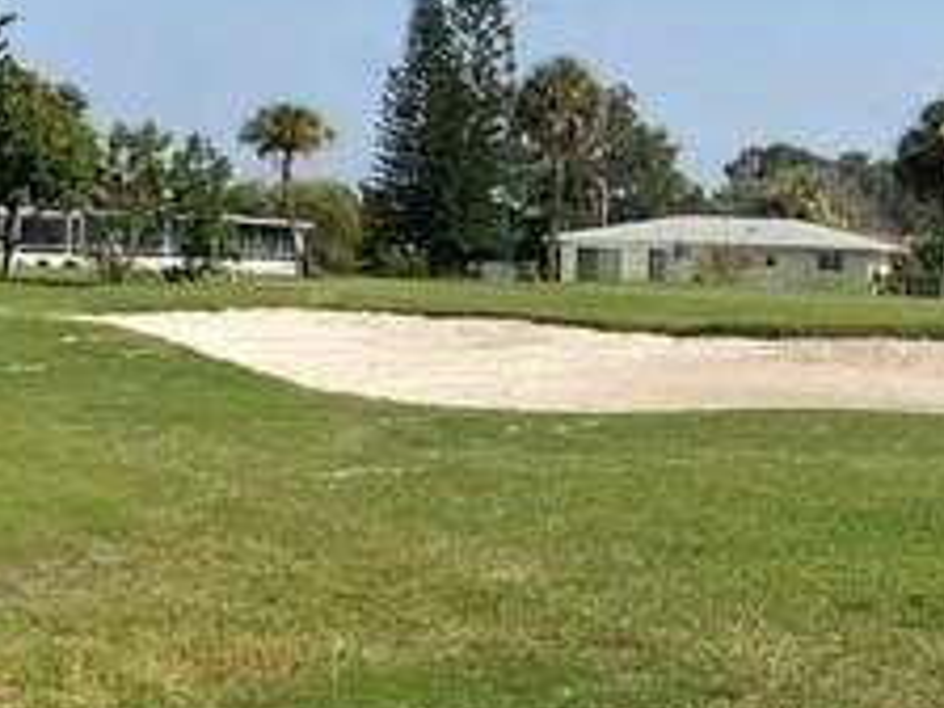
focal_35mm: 83
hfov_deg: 22.5
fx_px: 2263
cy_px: 295
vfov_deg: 17.8
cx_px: 969
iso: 16
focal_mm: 3
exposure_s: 1/2141
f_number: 1.8
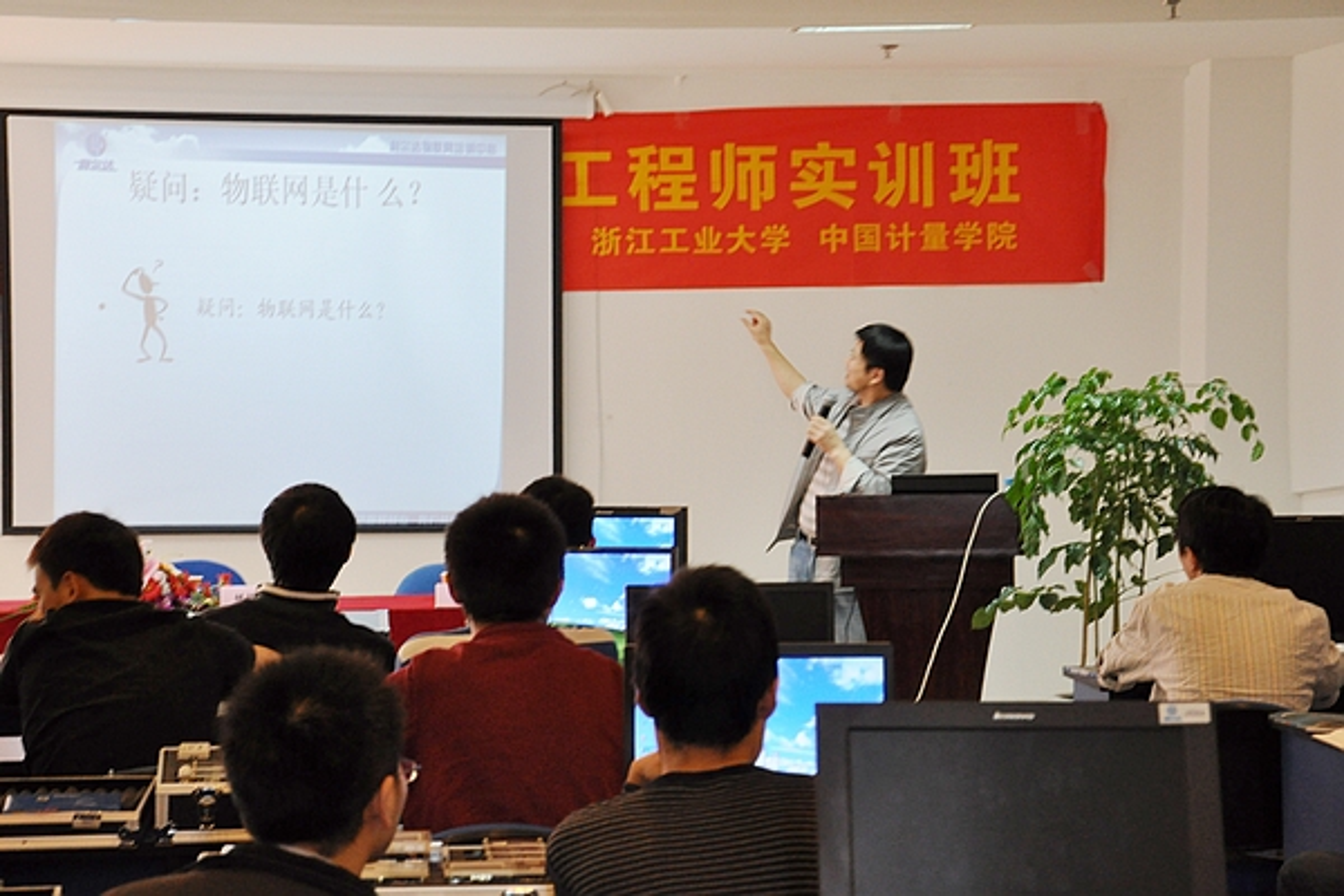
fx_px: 2912
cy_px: 448
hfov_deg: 26.0
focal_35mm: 78
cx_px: 672
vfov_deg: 17.5
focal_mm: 52
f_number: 5
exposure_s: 1/30
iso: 1000
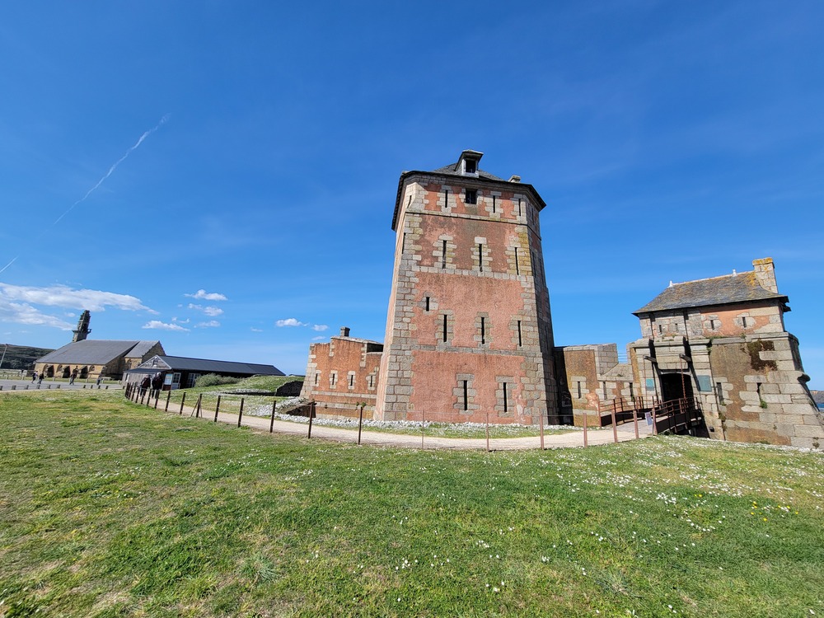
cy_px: 309
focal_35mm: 13
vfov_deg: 89.9
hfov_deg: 106.2
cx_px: 412
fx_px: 309
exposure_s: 1/1614
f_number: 2.2
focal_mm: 2.2
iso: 50
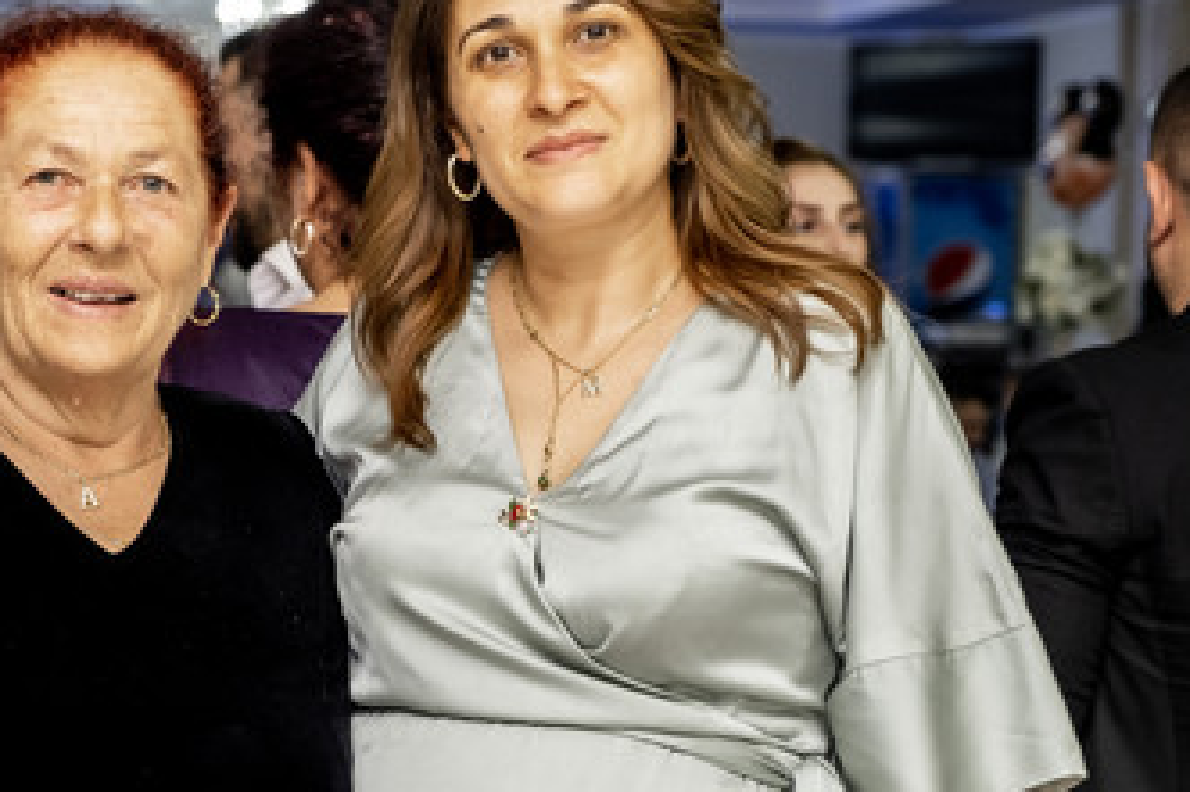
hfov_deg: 18.1
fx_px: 3700
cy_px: 496
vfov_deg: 12.2
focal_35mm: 112
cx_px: 280
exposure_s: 1/160
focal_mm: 38.8
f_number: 2.8
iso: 1250
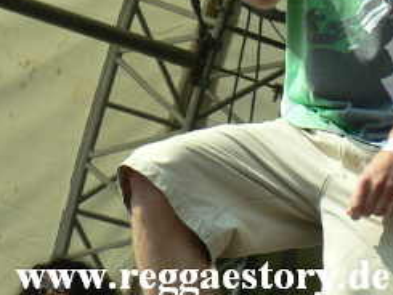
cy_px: -61
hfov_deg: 6.9
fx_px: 3226
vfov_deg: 5.2
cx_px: 475
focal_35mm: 284
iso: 64
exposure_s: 1/320
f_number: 4
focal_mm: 19.9
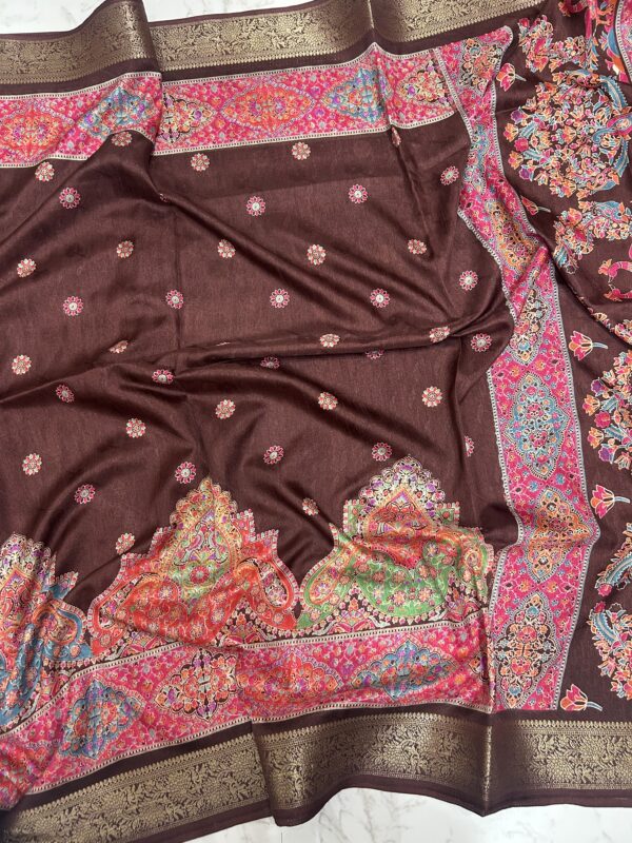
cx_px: 316
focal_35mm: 26
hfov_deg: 53.1
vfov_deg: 67.3
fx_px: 633
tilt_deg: -80.4
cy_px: 422
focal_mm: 5.7
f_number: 1.5
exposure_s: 1/50
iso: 160
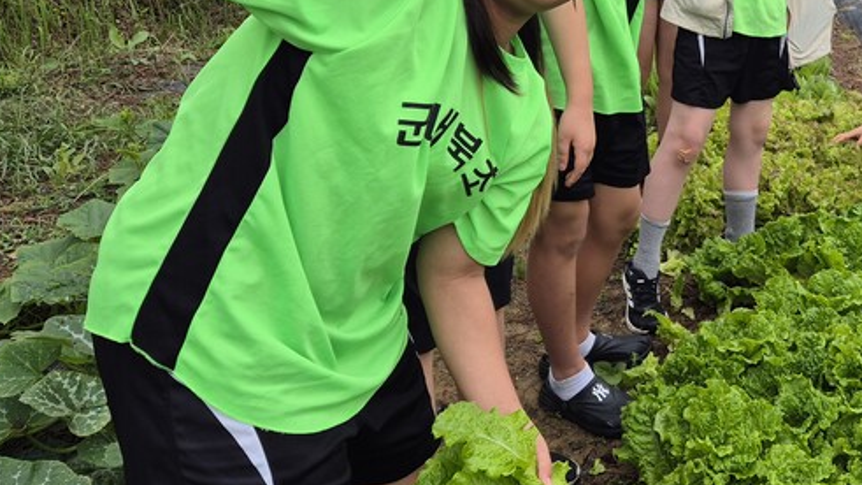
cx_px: 734
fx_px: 1120
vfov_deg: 23.8
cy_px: 54
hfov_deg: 39.8
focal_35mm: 49
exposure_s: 1/734
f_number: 1.8
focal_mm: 5.4
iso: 25
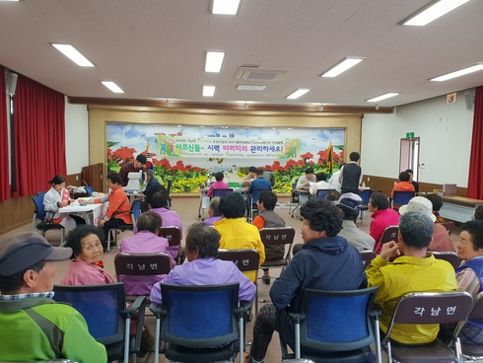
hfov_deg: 67.3
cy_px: 182
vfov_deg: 53.1
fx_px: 363
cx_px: 242
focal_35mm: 26
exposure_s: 1/60
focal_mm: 4.3
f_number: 2.4
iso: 200
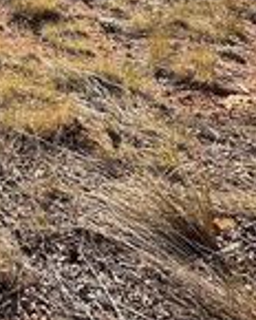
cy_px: -45
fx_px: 445
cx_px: -214
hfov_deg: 20.9
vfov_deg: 33.6
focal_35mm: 47
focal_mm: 2.22
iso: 40
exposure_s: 1/831
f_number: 2.2
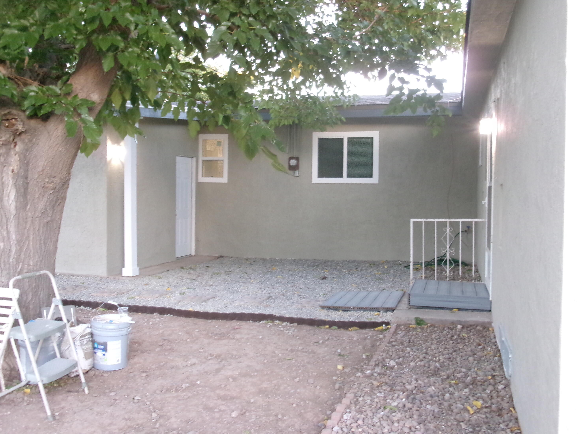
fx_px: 618
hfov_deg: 50.1
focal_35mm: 37
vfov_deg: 38.7
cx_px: 296
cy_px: 213
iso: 439
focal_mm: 6.4
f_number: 4.5
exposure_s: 1/17
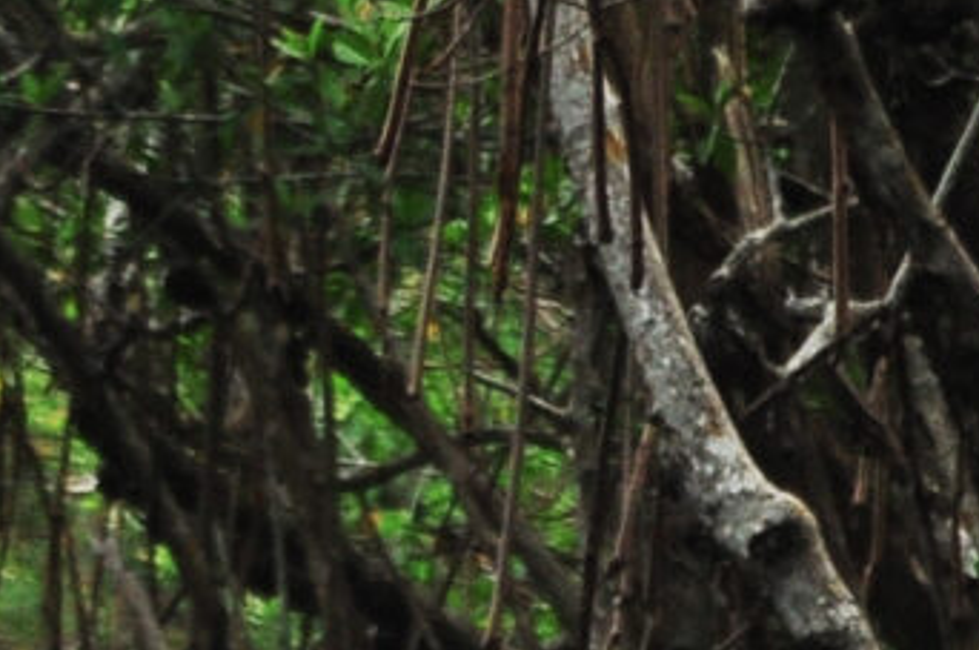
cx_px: -1248
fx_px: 56341
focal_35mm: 2075
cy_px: 452
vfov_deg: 0.7
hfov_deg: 1.0
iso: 500
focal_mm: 185
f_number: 5
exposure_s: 1/640
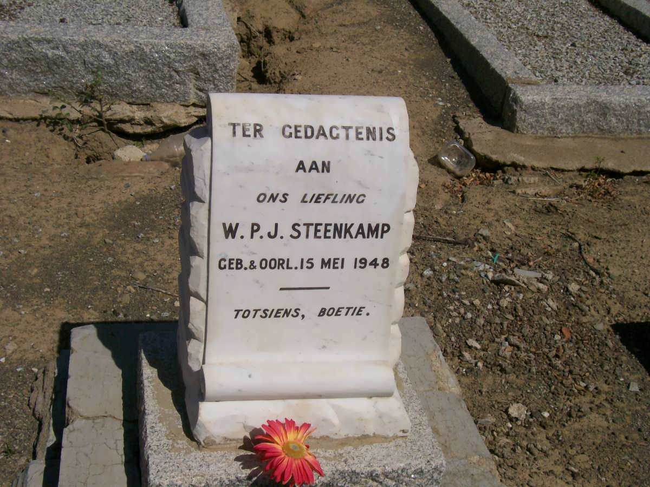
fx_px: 845
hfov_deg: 42.1
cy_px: 244
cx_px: 325
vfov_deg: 32.2
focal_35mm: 45
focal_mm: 7.6
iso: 80
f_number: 5.4
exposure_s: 1/1401
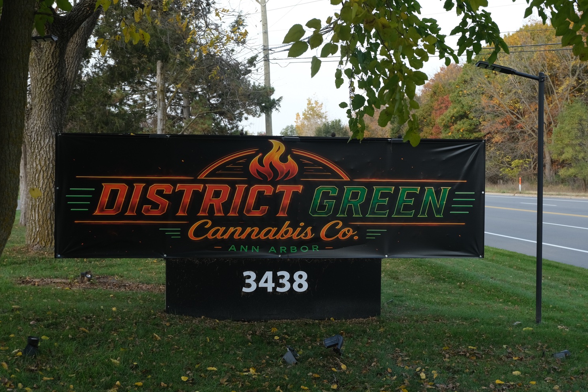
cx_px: 260
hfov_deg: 35.0
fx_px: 931
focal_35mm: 57
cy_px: 189
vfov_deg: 23.8
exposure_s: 1/180
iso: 160
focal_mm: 31.4
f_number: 4.7
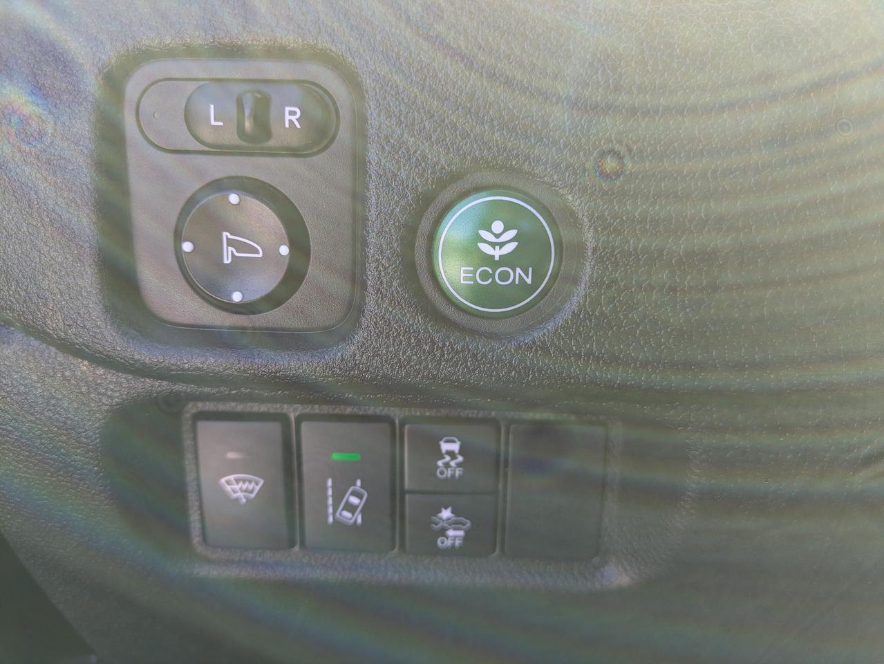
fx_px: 639
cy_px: 332
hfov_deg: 69.4
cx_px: 442
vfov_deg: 54.9
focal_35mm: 25
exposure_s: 1/100
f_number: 1.89
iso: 48
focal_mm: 5.43
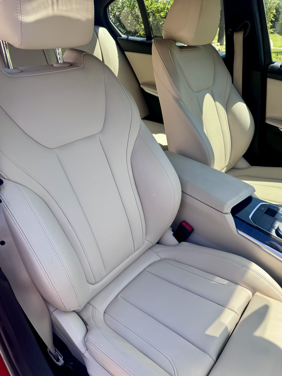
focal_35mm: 24
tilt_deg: -30.3
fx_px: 261
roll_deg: +2.9
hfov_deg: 56.8
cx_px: 141
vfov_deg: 71.6
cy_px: 188
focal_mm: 6.76
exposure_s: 1/567
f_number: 1.78
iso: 80
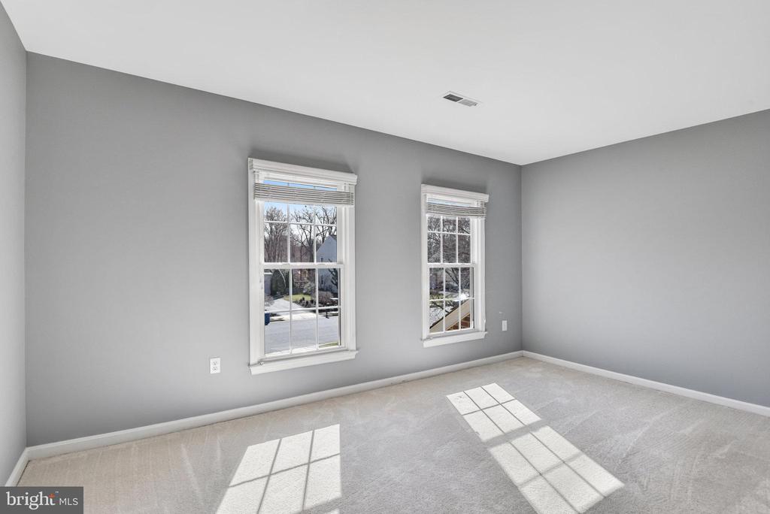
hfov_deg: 93.2
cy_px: 257
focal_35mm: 17
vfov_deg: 70.5
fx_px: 364
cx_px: 385
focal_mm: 17
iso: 400
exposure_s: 1/400
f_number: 8
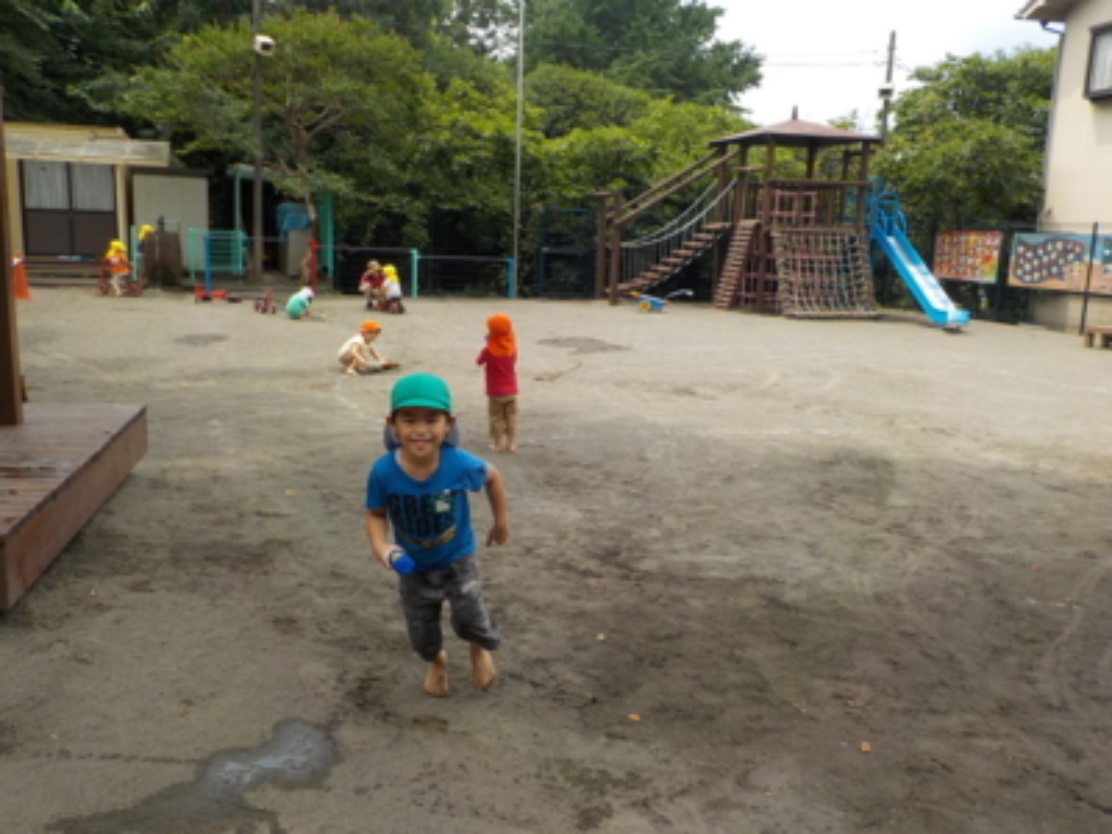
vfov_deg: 46.8
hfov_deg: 60.0
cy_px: 417
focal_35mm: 30
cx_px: 556
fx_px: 964
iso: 125
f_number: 3.3
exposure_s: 1/640
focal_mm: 4.1
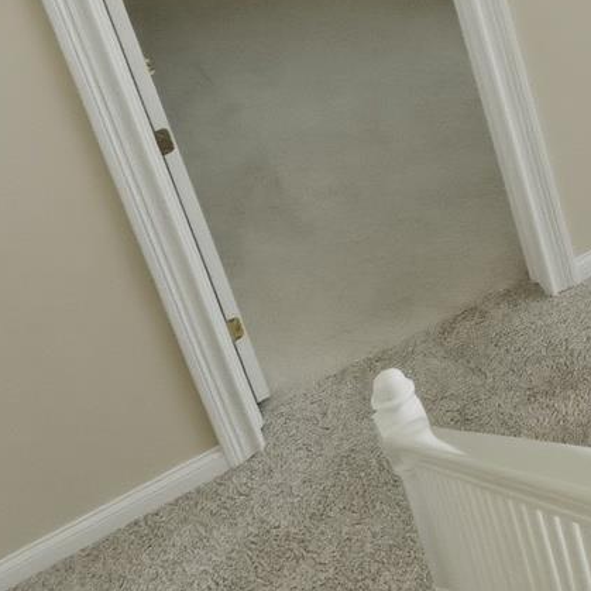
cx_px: 1388
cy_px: -352
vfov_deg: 19.2
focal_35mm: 76
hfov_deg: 14.9
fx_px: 1468
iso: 400
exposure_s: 1/100
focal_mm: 10
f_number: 10
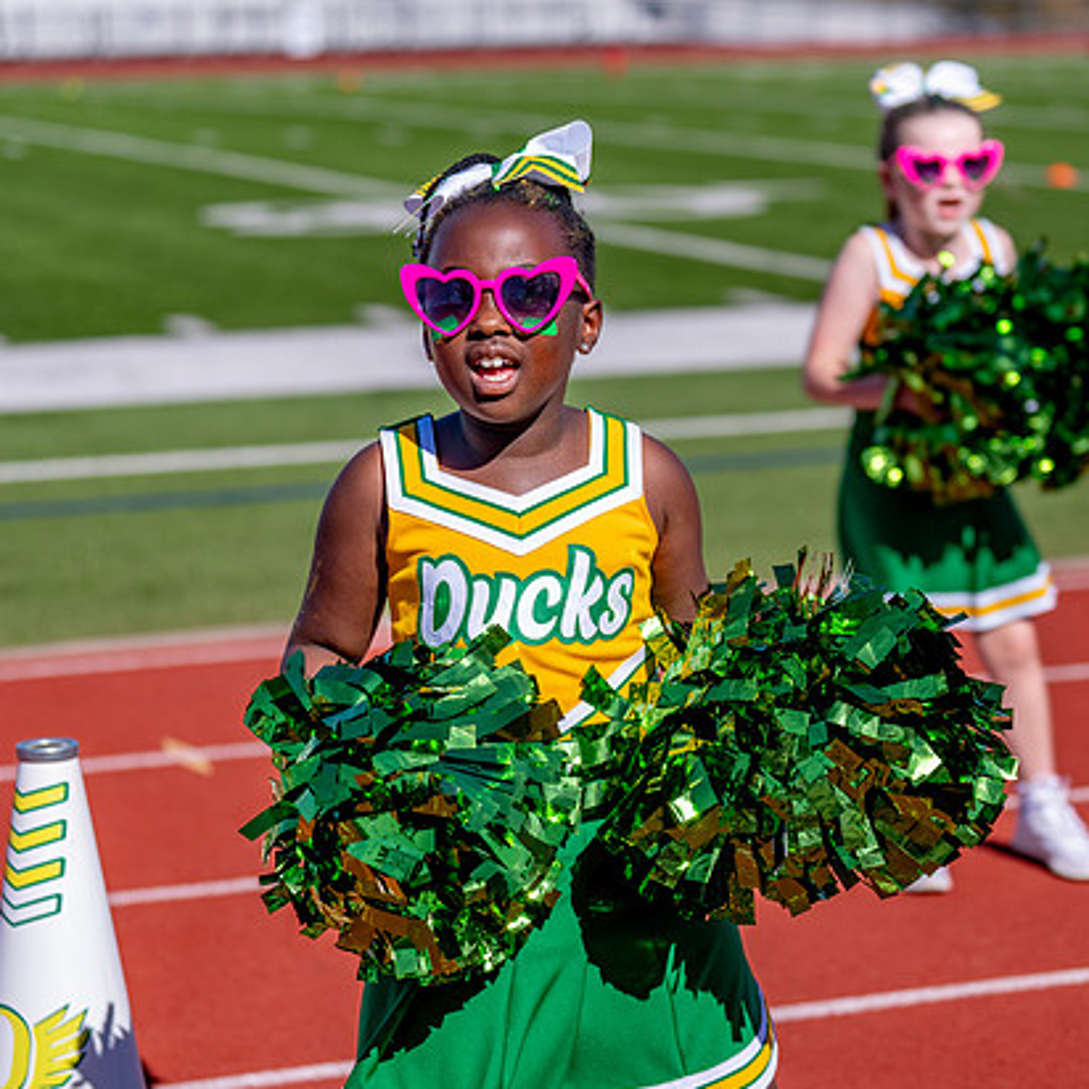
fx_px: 3417
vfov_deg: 18.1
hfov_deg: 18.1
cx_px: 594
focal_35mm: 96
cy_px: 522
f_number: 2.8
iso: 160
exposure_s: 1/4000
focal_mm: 70
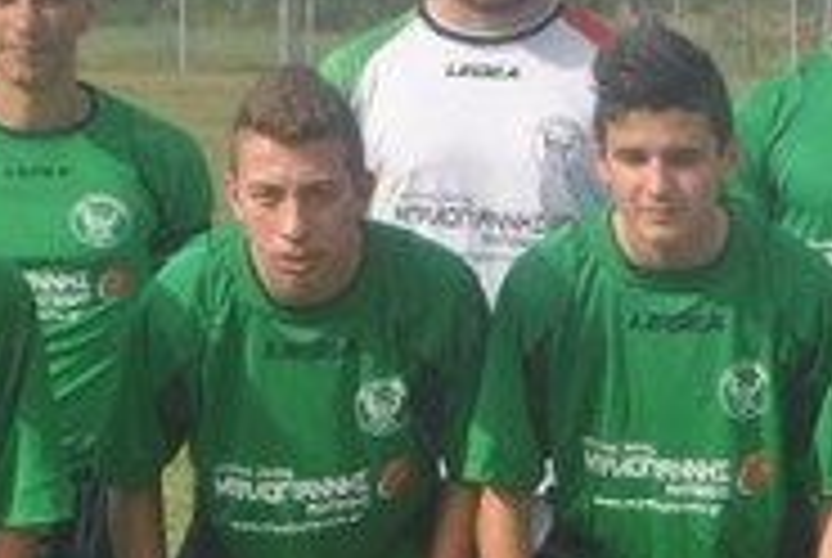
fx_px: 5694
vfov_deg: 5.6
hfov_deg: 8.3
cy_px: 500
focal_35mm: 246
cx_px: 989
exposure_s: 1/250
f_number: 8
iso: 100
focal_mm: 46
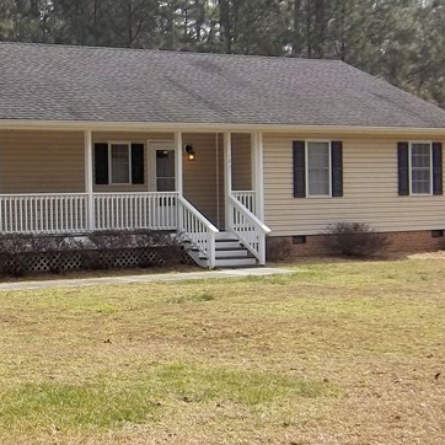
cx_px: -63
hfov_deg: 23.0
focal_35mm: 70
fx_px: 1018
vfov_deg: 24.7
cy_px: 213
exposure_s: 1/500
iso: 64
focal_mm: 5.05
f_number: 3.5
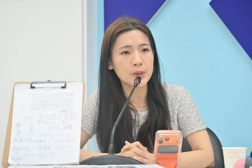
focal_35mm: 120
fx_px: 840
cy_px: 84
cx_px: 126
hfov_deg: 17.1
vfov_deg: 11.4
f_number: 5.6
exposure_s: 1/200
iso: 2000
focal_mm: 120
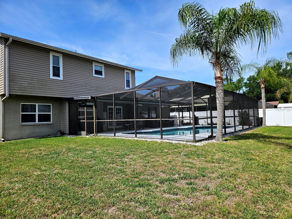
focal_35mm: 23
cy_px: 110
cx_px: 146
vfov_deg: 58.9
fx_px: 194
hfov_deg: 73.9
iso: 25
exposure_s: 1/2500
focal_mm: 5.4
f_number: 1.8
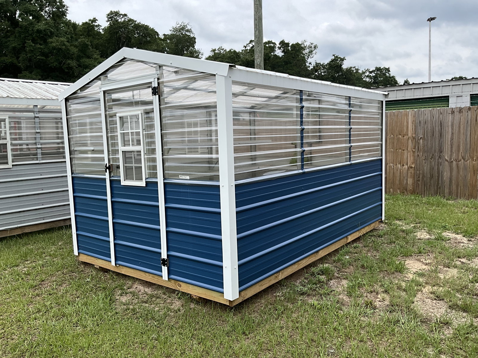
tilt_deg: -7.1
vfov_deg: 48.2
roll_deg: +1.8
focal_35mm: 29
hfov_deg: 61.7
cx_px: 239
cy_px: 179
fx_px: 400
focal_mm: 3
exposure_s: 1/1626
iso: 25
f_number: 1.8
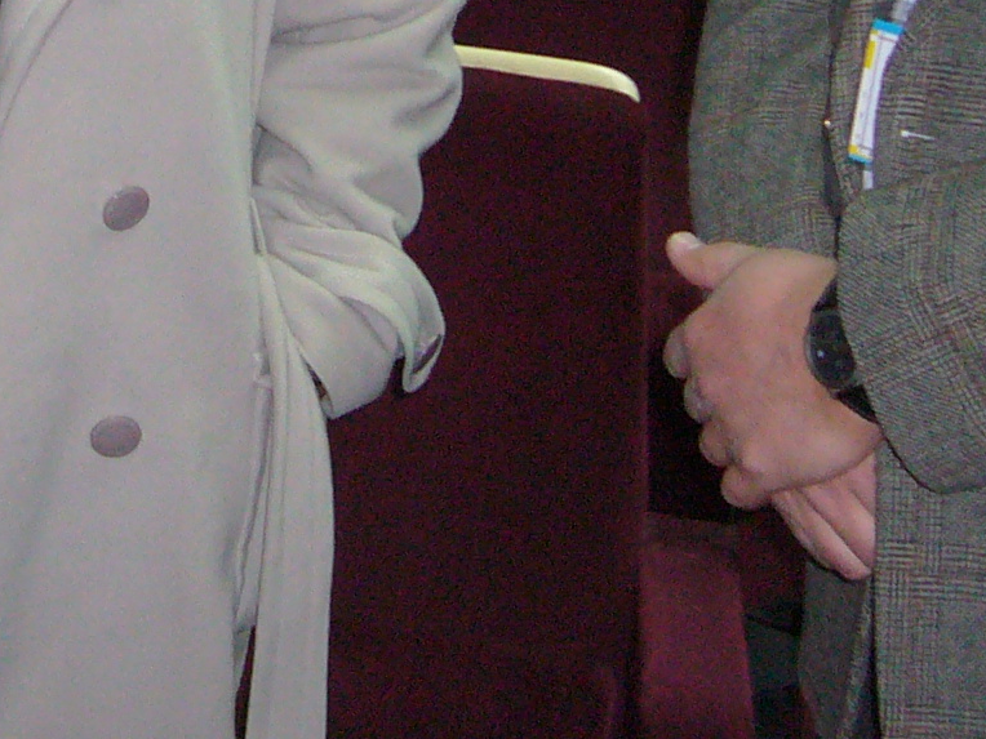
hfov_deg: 15.1
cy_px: -293
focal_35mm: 129
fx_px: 3674
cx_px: 40
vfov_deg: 11.1
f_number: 2.8
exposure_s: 1/8
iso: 160
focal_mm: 5.8
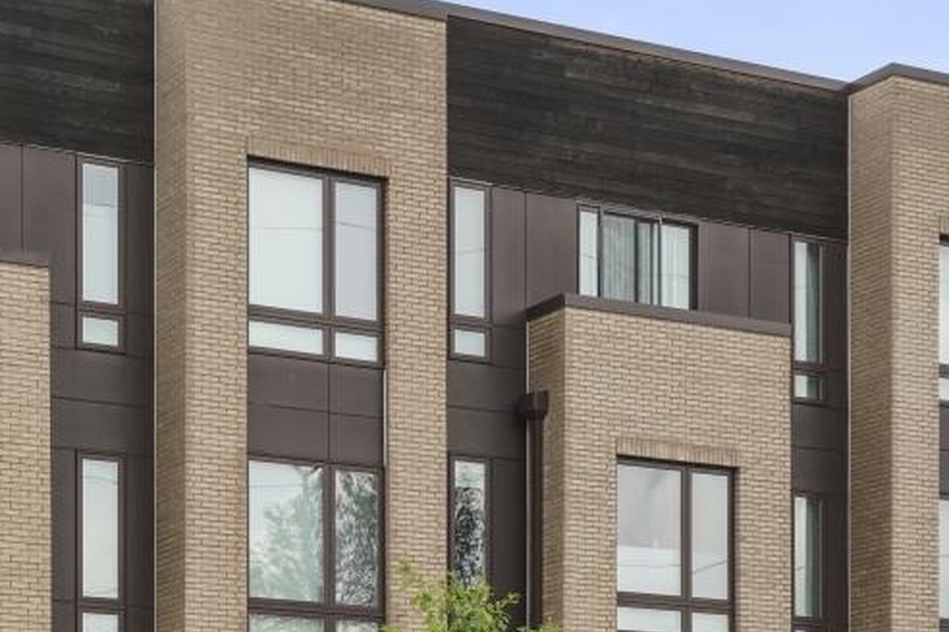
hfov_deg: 21.8
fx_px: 2399
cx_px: 64
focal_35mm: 91
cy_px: 510
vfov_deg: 14.9
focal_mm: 35
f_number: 9
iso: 400
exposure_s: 1/250
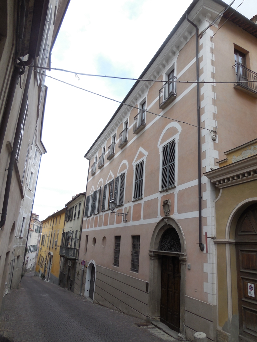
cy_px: 171
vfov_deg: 69.4
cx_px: 128
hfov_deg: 54.9
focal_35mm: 25
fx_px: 247
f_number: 3.1
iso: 125
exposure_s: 1/800
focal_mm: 4.5
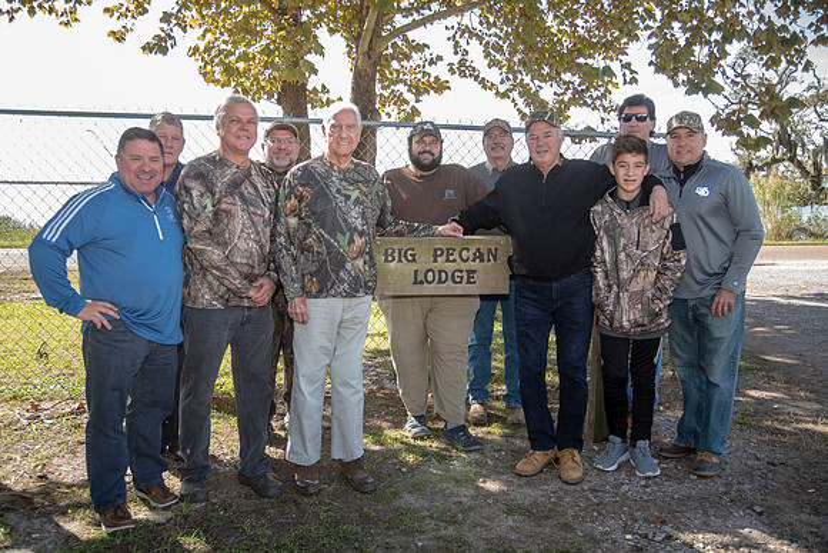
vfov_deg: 41.1
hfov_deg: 58.7
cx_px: 414
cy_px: 276
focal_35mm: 32
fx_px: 736
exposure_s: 1/250
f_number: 6.3
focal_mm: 32
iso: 360
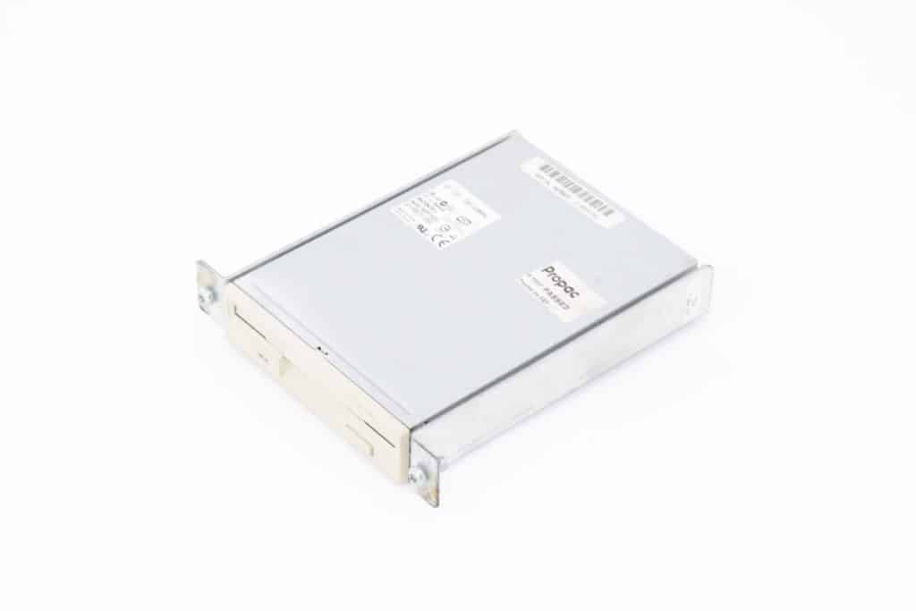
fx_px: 2672
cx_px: 458
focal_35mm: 105
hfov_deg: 19.5
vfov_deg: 13.0
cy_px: 306
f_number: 14
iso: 200
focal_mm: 70
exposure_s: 1/30
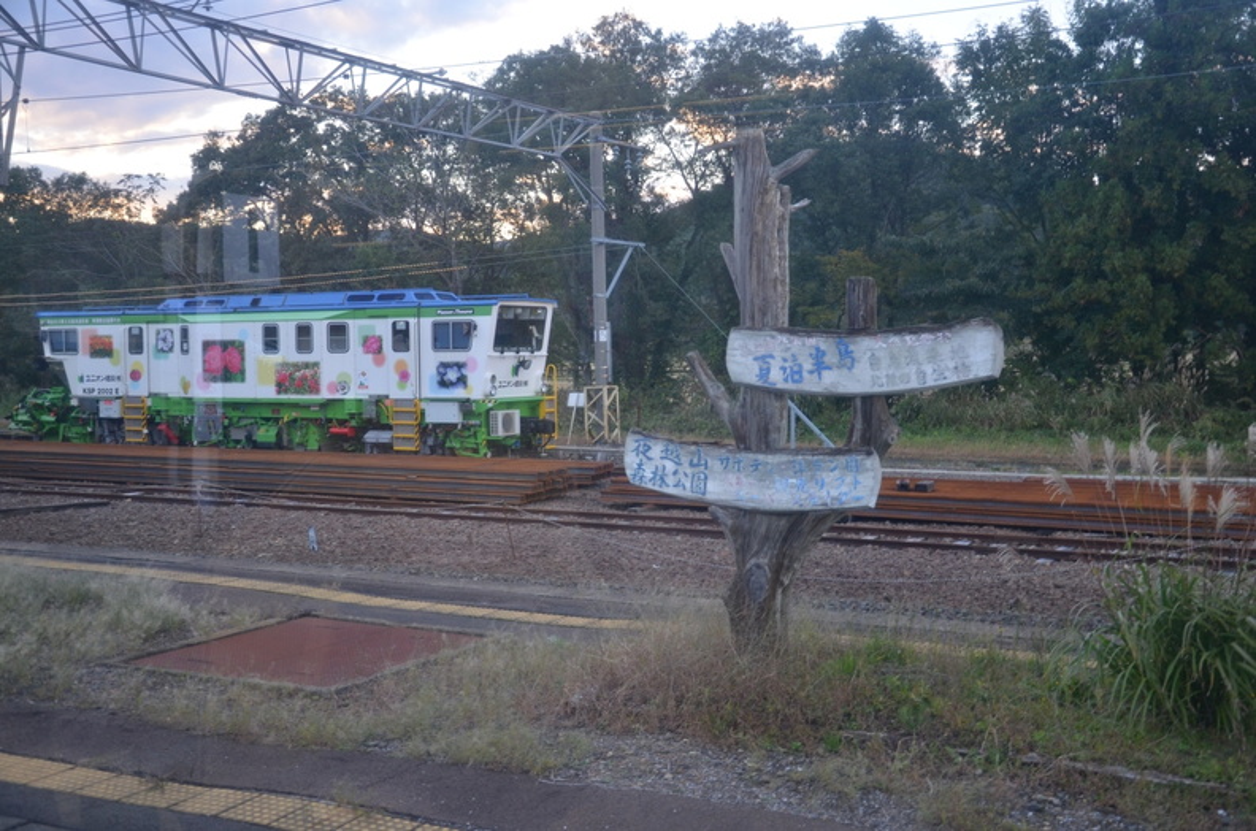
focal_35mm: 42
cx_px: 628
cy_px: 416
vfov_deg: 31.7
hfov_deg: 46.5
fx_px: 1462
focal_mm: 28
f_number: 4
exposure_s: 1/60
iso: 400
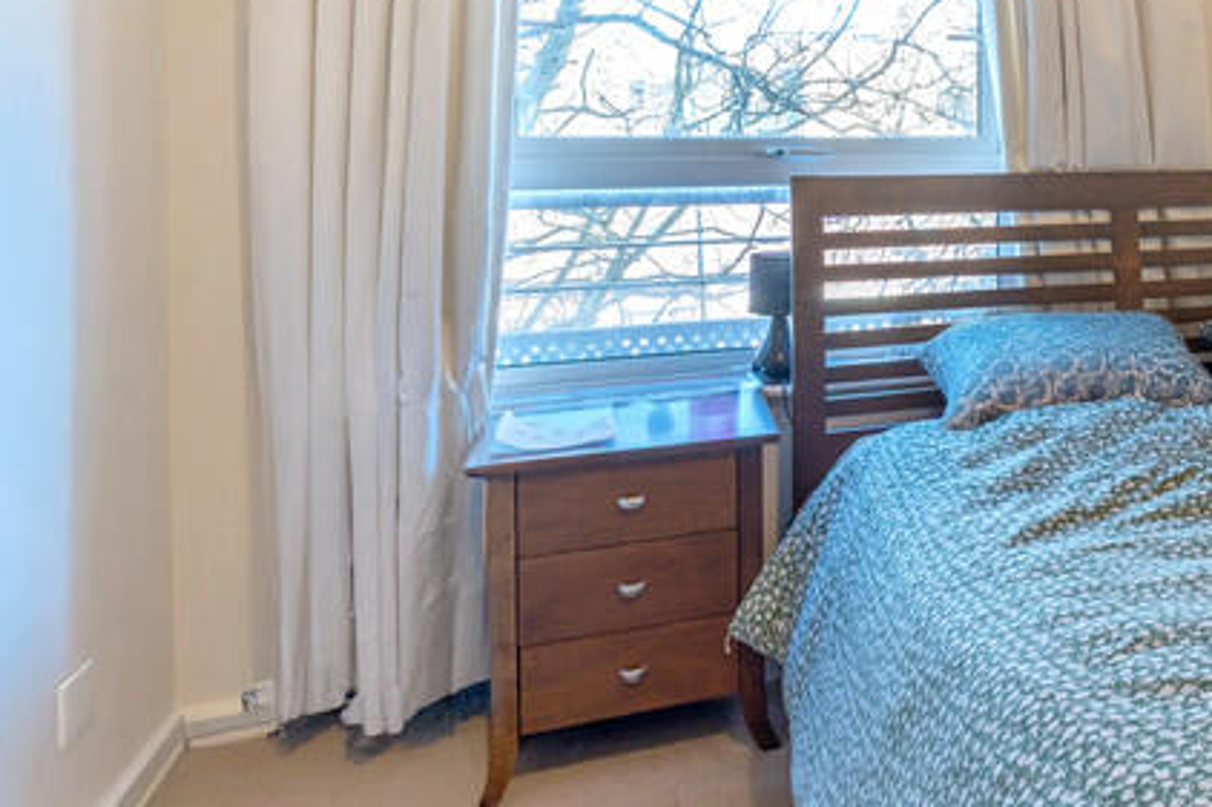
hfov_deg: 45.6
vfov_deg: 37.7
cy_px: 179
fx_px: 1144
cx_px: 1249
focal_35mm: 34
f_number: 9
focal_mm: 14
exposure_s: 1/13
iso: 320
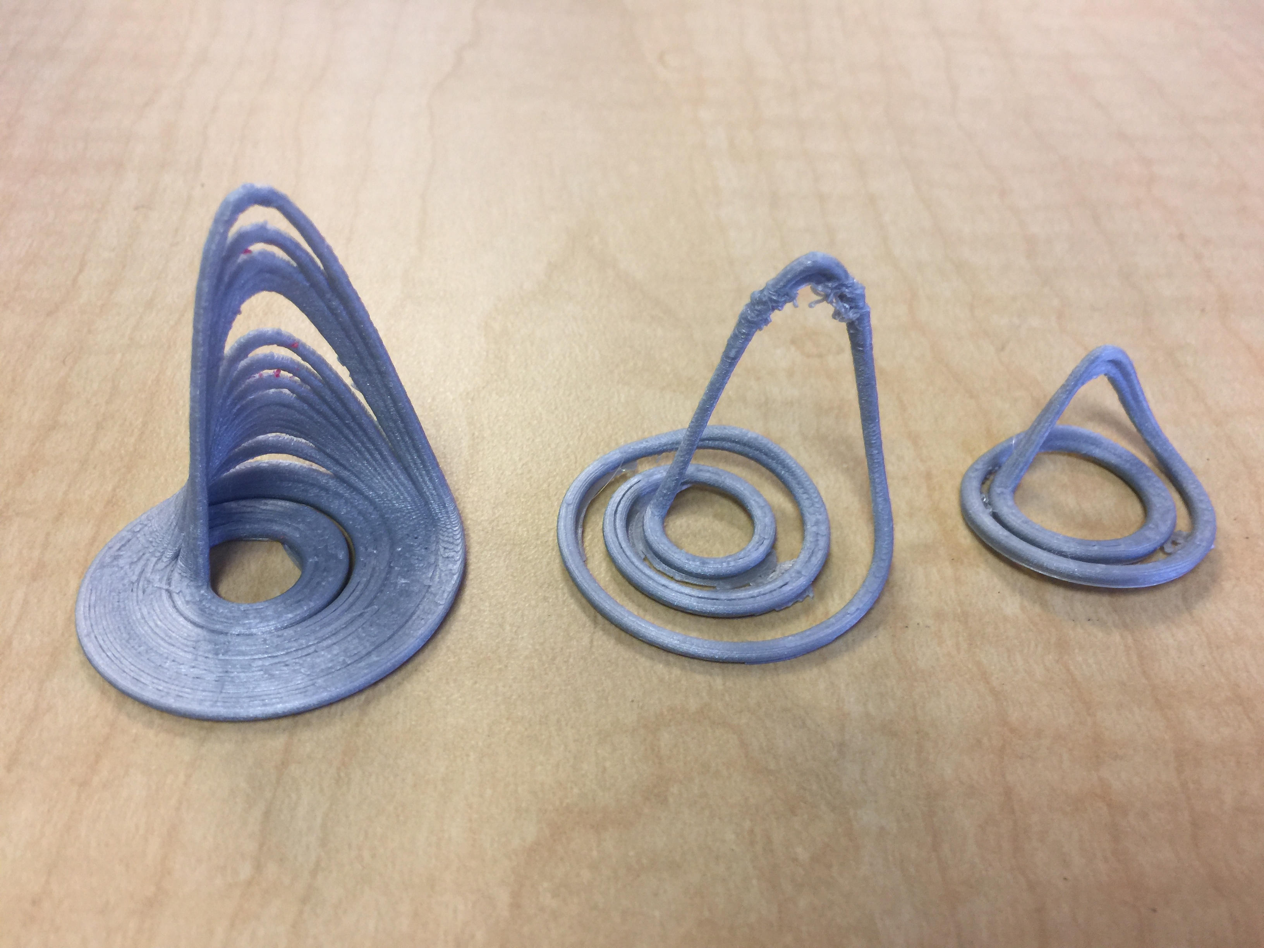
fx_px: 1059
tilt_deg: -48.0
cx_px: 632
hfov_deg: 61.7
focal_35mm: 29
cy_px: 474
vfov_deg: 48.2
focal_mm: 4.15
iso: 50
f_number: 2.2
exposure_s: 1/30
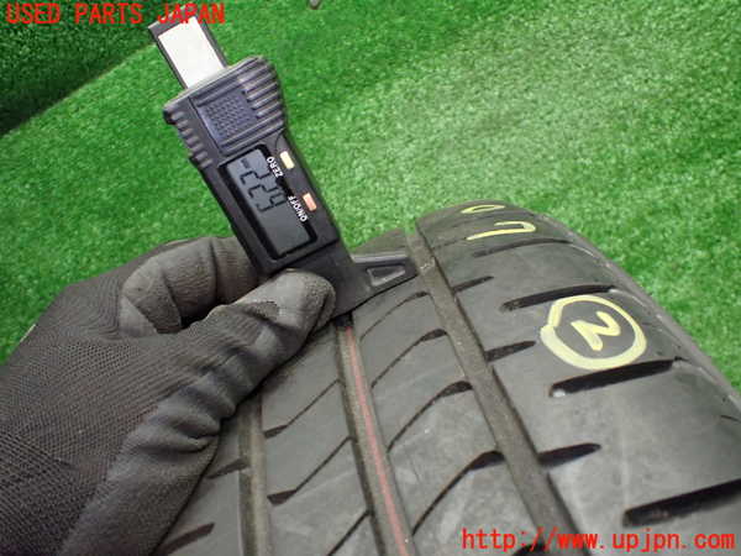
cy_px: 278
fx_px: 642
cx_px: 370
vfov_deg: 46.8
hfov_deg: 60.0
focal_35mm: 30
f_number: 2.3
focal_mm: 5.4
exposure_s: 1/125
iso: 800
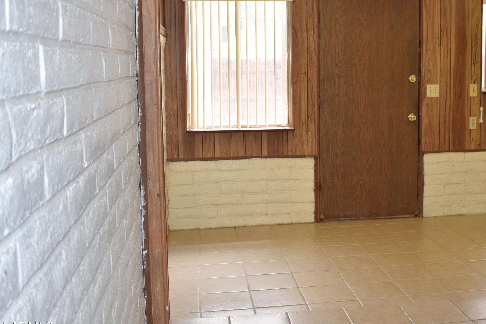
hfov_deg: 41.0
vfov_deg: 28.2
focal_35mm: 48
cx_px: 314
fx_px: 644
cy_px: 123
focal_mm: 23
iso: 320
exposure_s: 1/200
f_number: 5
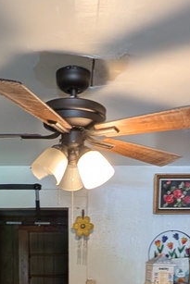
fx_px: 348
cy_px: 296
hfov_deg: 30.5
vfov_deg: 38.5
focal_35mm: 44
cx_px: 76
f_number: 1.7
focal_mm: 2.02
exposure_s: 1/40
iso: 132
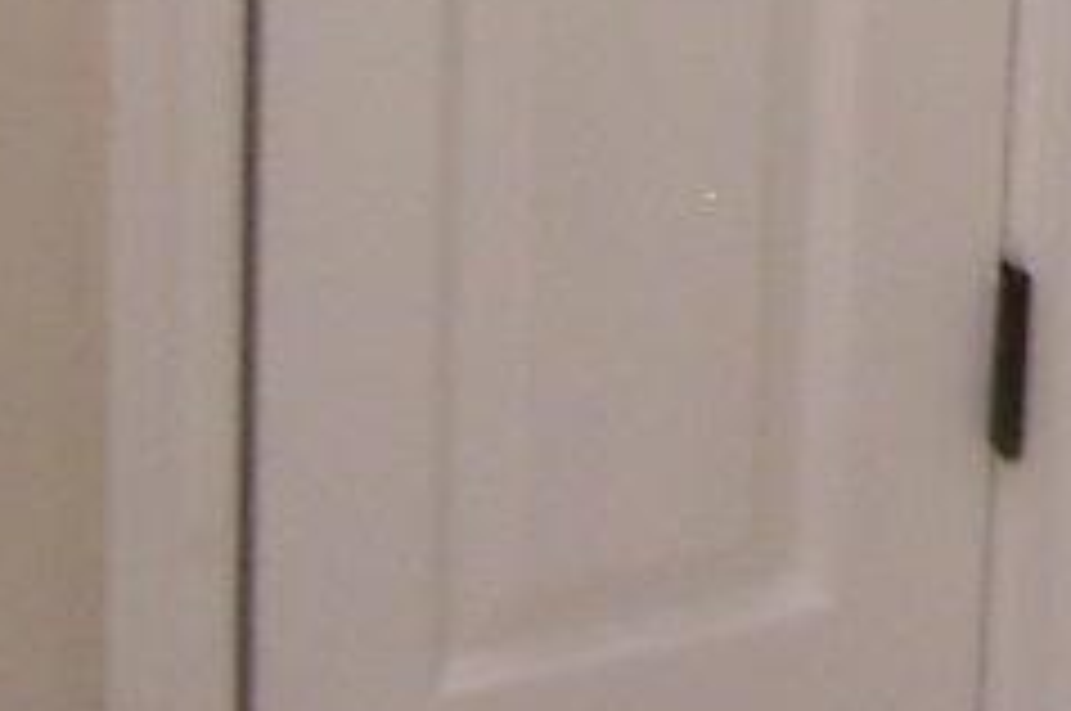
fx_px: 7665
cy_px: -1084
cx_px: 1796
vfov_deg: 5.1
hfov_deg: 7.8
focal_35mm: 258
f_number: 2.8
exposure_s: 1/20
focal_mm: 6.3
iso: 80
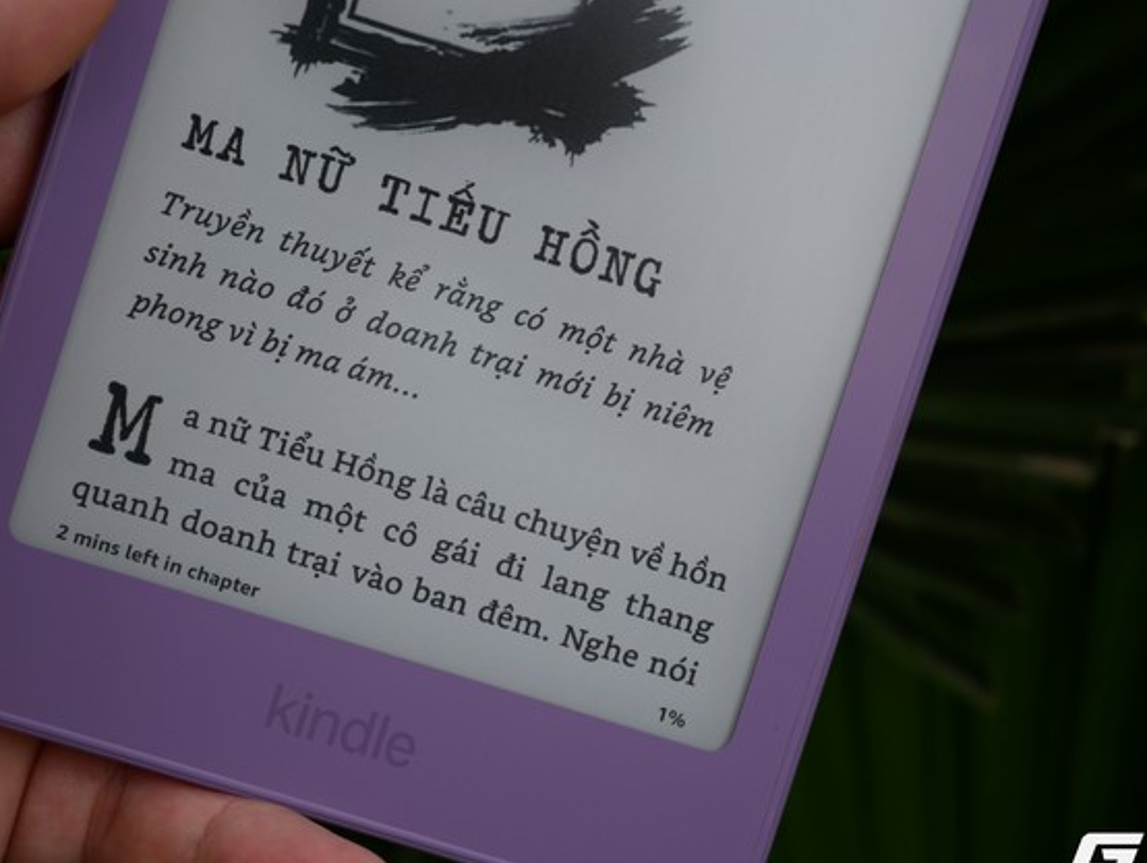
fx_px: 3318
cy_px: 416
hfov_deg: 19.6
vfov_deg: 14.8
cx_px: 499
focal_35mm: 100
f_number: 5.6
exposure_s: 1/125
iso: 200
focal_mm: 42
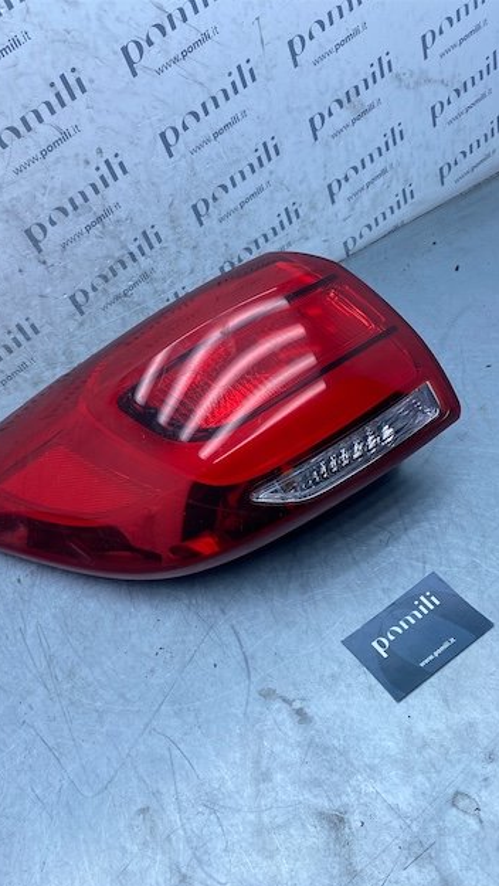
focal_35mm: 29
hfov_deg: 40.1
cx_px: 208
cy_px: 452
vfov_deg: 66.0
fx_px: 682
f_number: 1.8
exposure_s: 1/810
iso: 32
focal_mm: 4.25
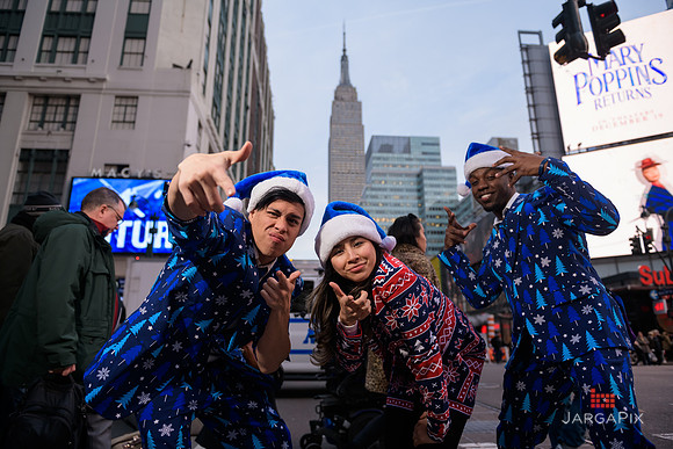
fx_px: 449
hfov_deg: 73.7
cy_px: 224
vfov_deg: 53.2
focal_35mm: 24
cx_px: 336
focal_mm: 24
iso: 200
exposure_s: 1/250
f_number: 3.2
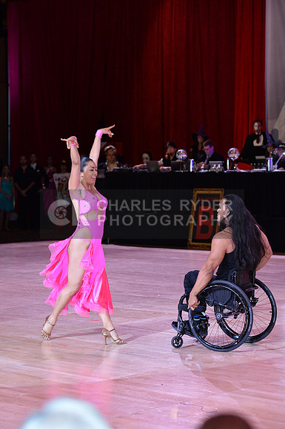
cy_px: 214
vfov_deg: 20.0
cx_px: 142
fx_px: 1215
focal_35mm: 102
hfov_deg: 13.4
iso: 2000
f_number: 4.5
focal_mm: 102
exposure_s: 1/250
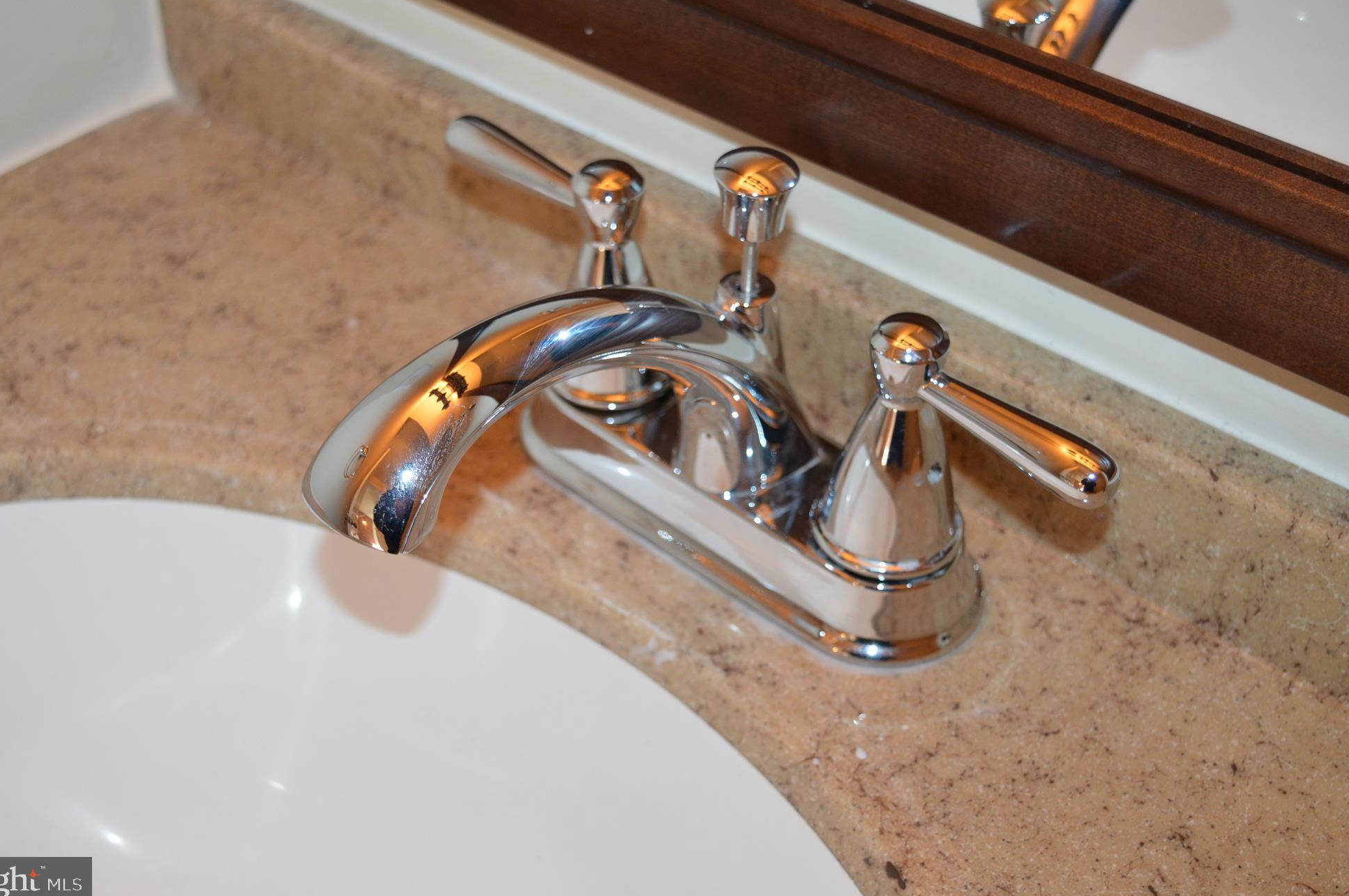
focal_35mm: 54
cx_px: 652
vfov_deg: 25.0
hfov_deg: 36.9
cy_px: 433
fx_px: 2021
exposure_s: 1/60
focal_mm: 34
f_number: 4.5
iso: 800
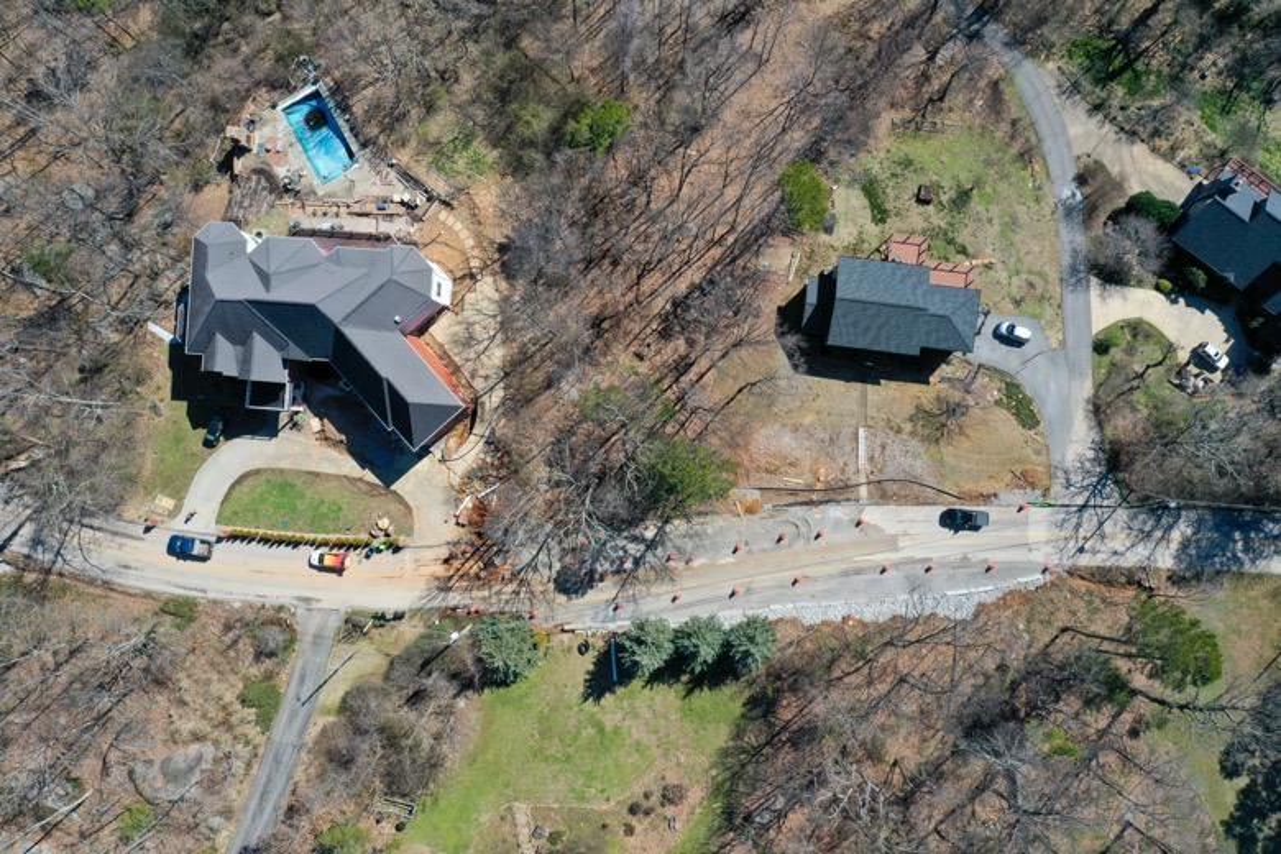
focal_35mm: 28
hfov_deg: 65.5
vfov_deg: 46.4
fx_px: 996
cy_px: 427
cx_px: 640
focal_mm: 10.26
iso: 100
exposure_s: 1/500
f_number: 6.3
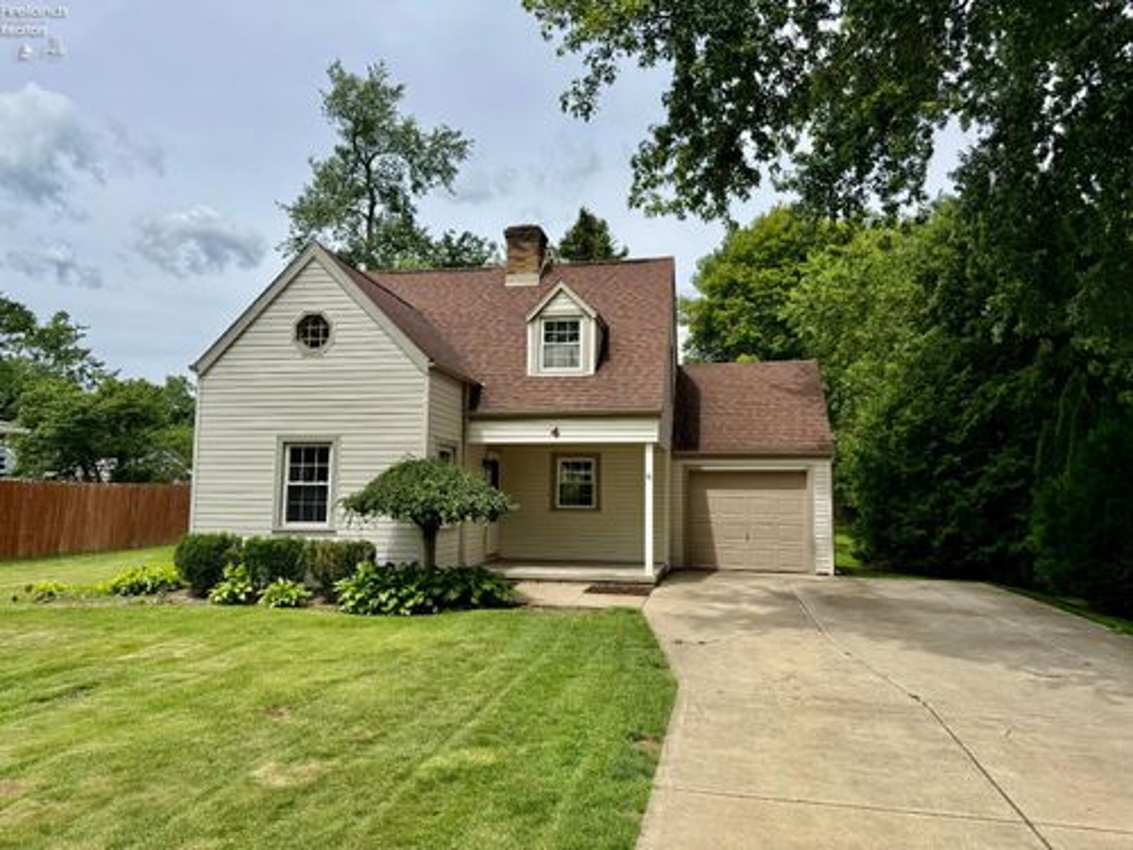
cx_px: 566
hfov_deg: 71.6
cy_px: 425
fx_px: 786
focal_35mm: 24
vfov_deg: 56.8
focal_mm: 6.76
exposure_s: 1/4975
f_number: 1.78
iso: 80
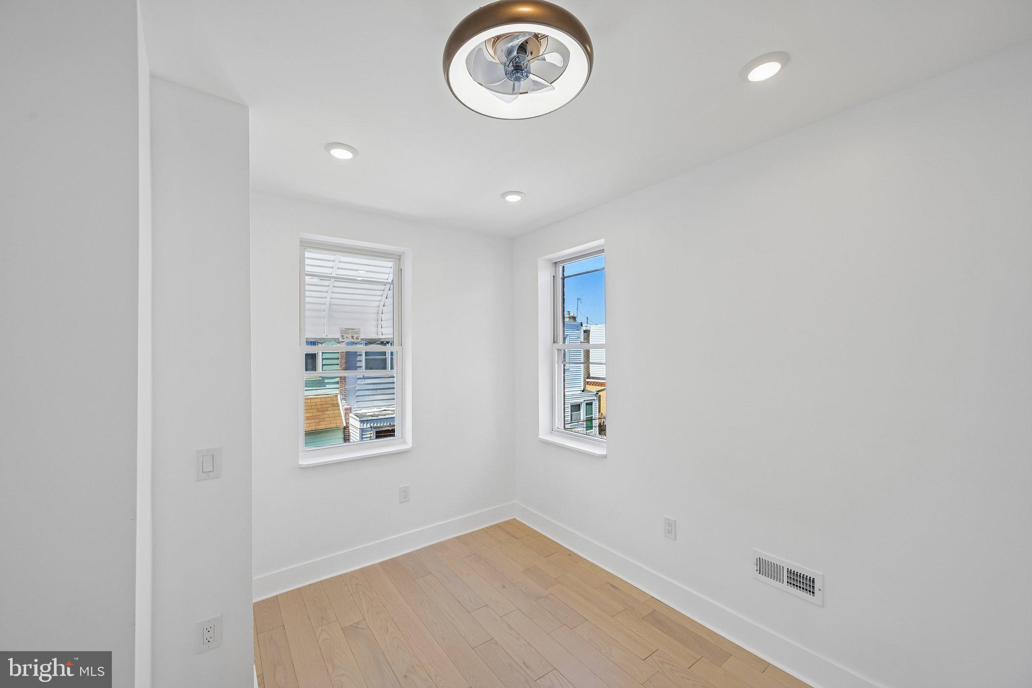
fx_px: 401
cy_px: 344
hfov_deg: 104.3
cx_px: 516
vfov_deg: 81.2
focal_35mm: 14
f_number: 8
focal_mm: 14
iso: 100
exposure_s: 1/40
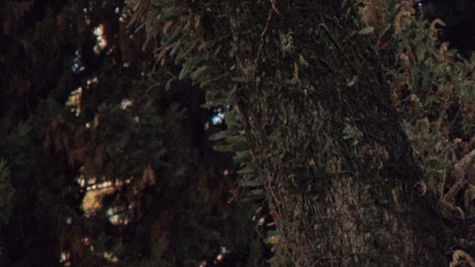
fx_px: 3325
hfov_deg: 7.0
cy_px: 297
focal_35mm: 264
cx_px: -1160
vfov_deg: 4.6
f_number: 5
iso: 50
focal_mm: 35
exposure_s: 1/800
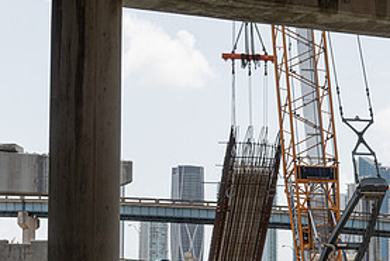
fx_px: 1246
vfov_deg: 11.9
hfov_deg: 17.7
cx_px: 298
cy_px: 228
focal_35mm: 115
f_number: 7.1
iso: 125
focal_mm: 20.05
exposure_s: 1/400
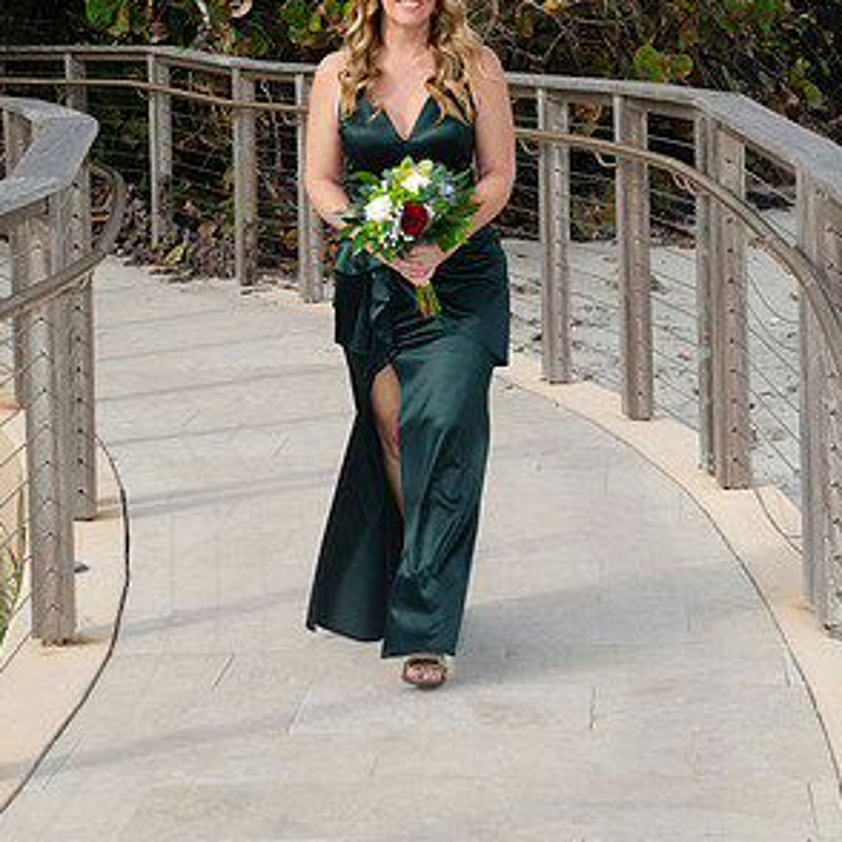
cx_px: 421
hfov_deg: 15.4
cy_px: 226
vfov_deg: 15.4
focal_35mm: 113
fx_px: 3110
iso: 100
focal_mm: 58
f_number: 10
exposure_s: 1/250
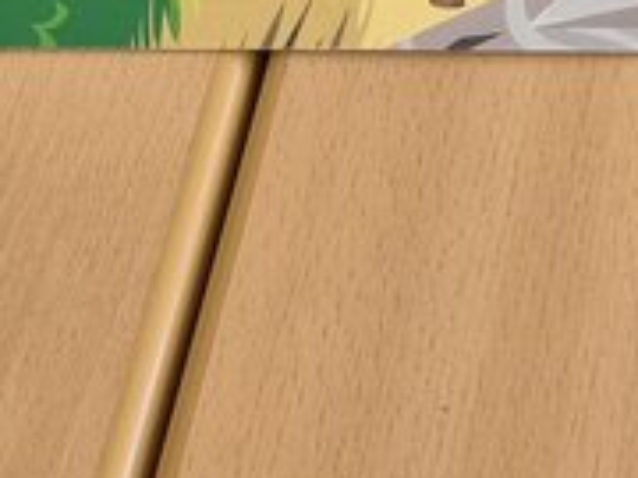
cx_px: 1148
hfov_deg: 13.7
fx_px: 2359
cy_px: -722
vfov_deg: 10.0
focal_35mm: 128
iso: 80
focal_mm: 5.4
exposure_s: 1/180
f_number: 1.8
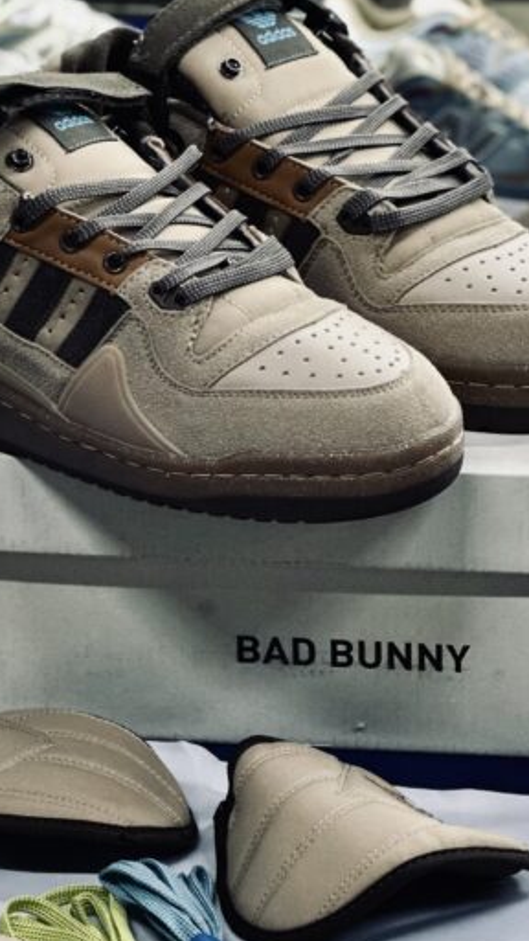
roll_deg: +2.0
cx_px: 114
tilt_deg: -22.7
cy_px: 457
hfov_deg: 7.9
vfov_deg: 14.1
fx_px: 3815
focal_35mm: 153
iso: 200
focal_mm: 9
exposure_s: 1/100
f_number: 2.8
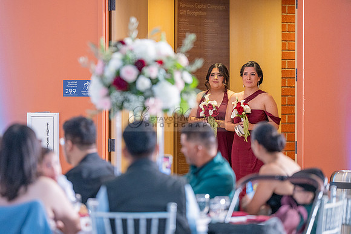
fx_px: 2047
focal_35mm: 210
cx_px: 171
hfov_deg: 9.8
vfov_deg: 6.5
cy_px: 117
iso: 1600
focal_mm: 200
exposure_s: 1/200
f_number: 3.2
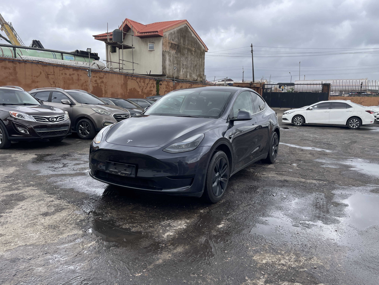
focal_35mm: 26
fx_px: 285
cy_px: 142
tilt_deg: -8.9
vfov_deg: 53.1
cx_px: 190
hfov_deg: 67.3
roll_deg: -0.6
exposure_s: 1/972
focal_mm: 4.2
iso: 32
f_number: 1.6
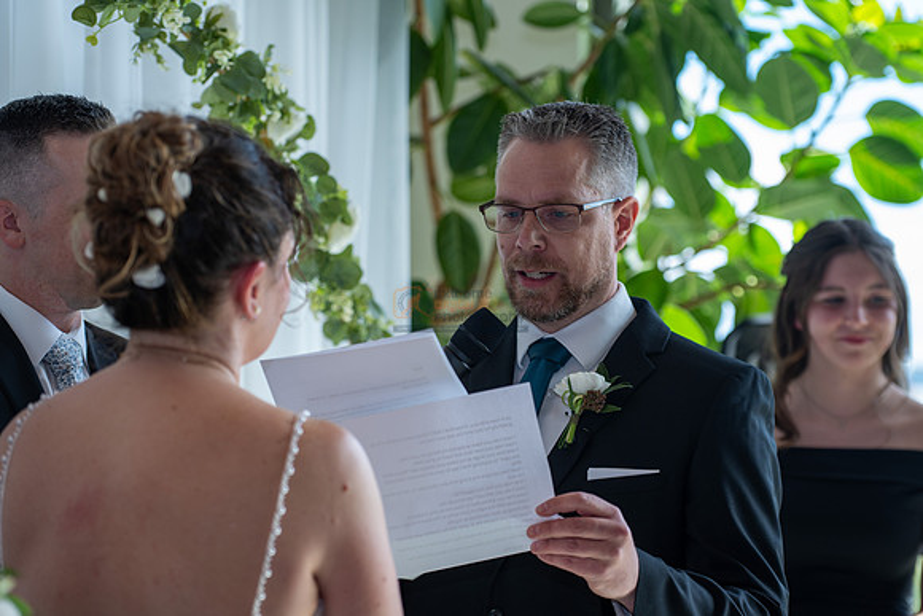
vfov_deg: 13.4
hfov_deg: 20.0
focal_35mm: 102
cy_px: 308
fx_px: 2616
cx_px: 462
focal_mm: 102
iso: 125
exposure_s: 1/160
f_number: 4
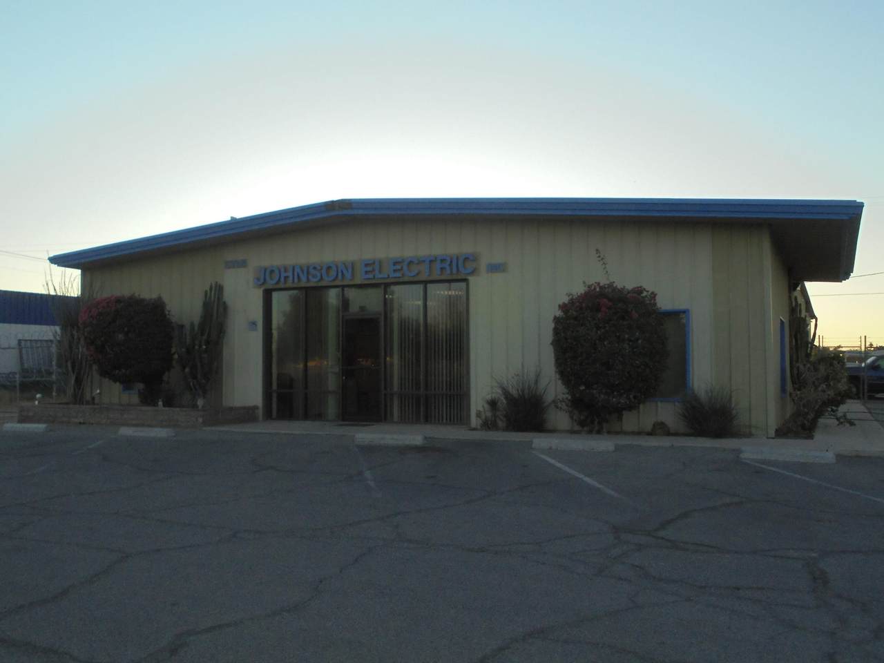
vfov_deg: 41.8
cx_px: 442
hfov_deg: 54.0
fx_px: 868
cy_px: 332
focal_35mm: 34
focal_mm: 6.1
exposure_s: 1/500
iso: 200
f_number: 4
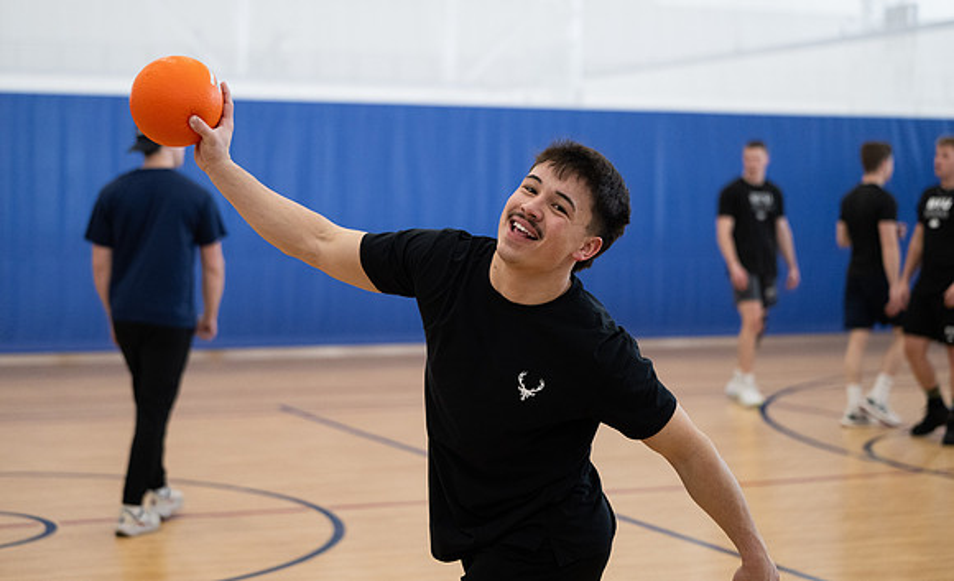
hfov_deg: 28.9
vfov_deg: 17.8
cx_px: 477
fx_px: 1854
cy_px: 263
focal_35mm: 72
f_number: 2.8
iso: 2500
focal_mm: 70
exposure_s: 1/640
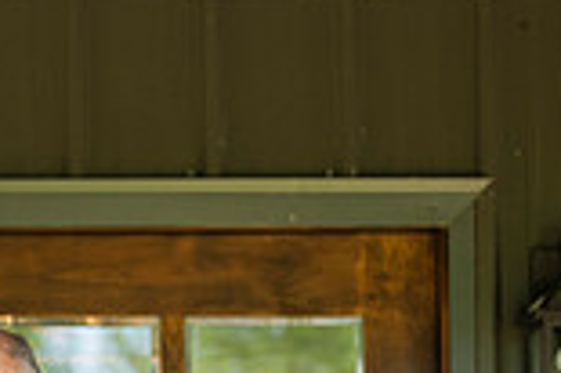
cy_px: 525
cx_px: -163
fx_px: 4997
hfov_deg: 6.4
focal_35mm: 321
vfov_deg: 4.3
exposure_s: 1/500
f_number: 3.2
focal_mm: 80
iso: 320
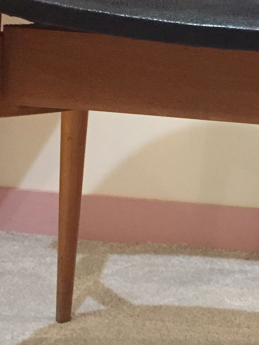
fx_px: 798
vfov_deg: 24.4
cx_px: 213
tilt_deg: -15.8
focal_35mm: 80
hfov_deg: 18.2
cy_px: 192
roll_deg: -3.7
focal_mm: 4.15
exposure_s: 1/17
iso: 320
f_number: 2.2
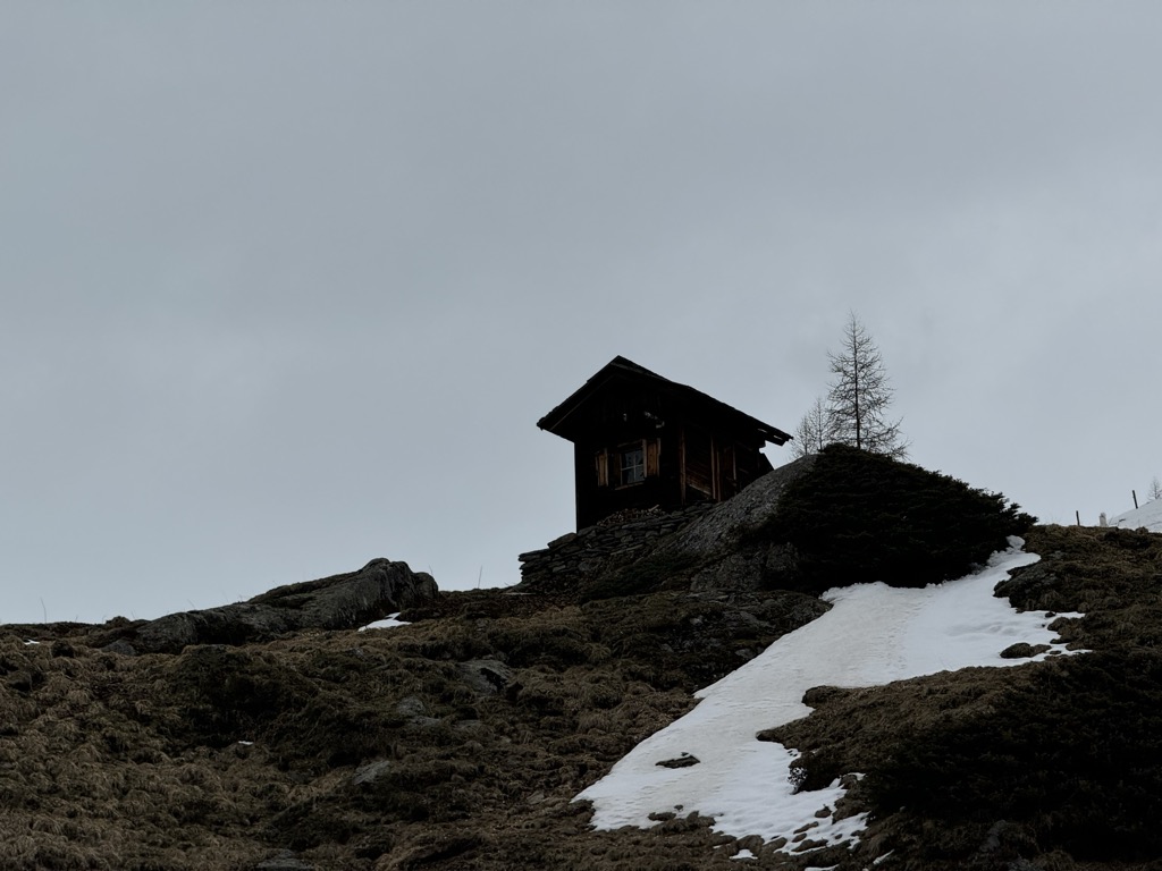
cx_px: 581
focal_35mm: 120
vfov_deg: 12.3
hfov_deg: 16.4
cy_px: 436
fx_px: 4028
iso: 50
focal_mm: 15.66
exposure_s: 1/4975
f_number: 2.8
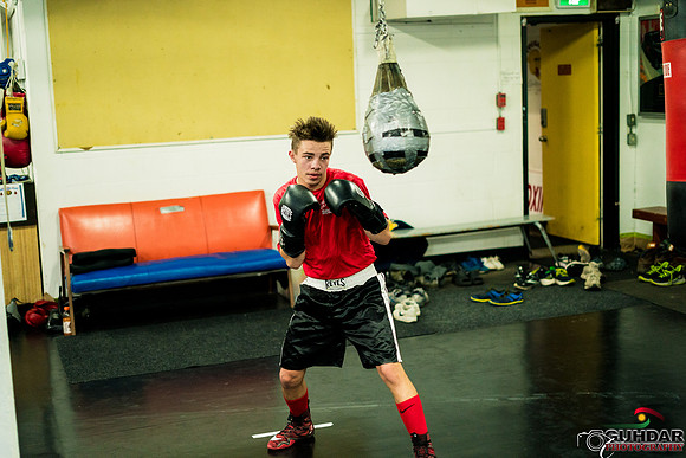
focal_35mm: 50
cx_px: 343
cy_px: 229
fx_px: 953
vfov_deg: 27.0
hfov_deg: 39.6
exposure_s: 1/640
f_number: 1.8
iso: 4000
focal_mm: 50
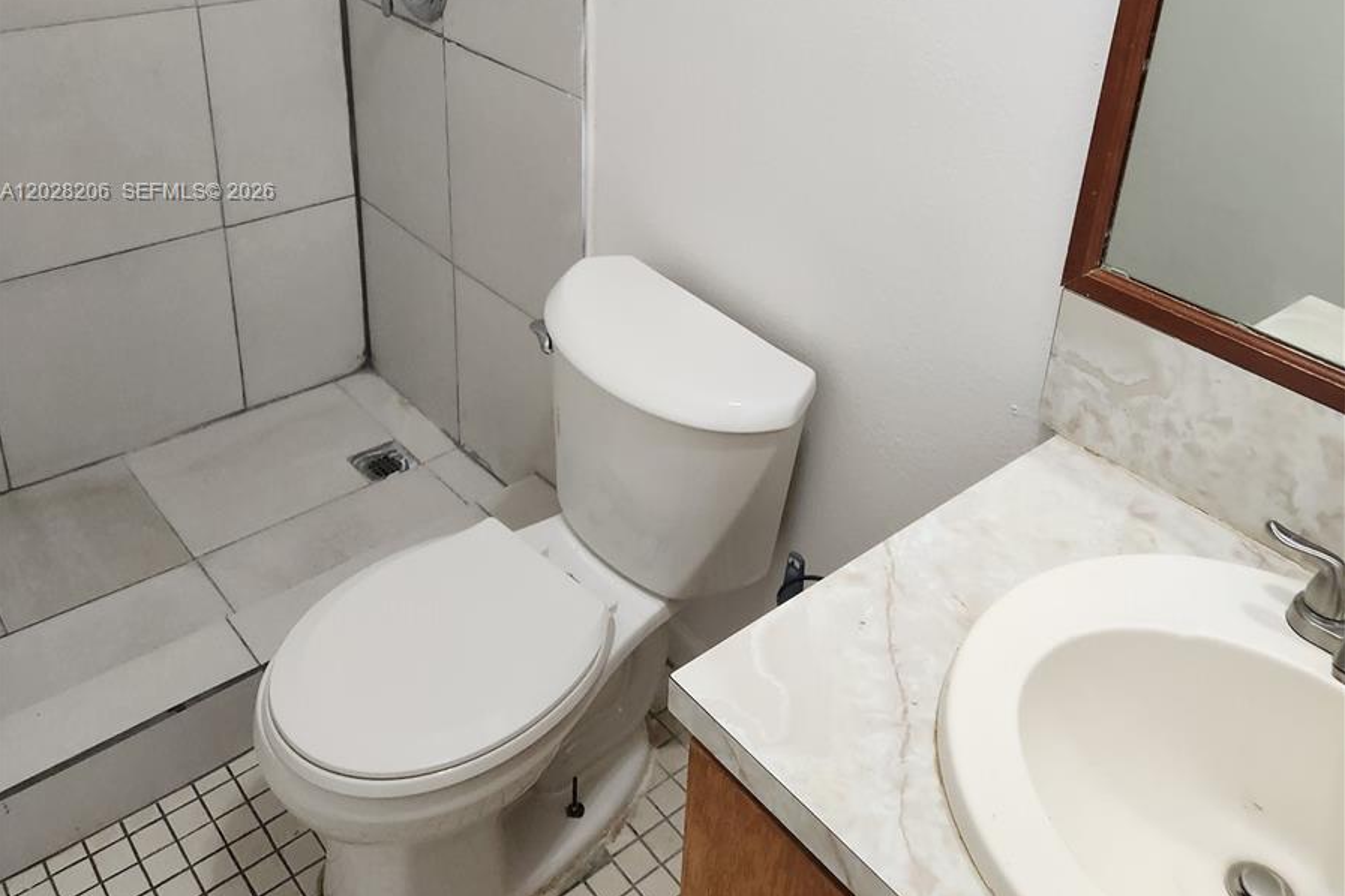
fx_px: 1195
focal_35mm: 32
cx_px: 672
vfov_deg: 39.7
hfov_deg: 58.7
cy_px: 193
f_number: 1.8
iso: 250
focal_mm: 5.4
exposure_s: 1/120
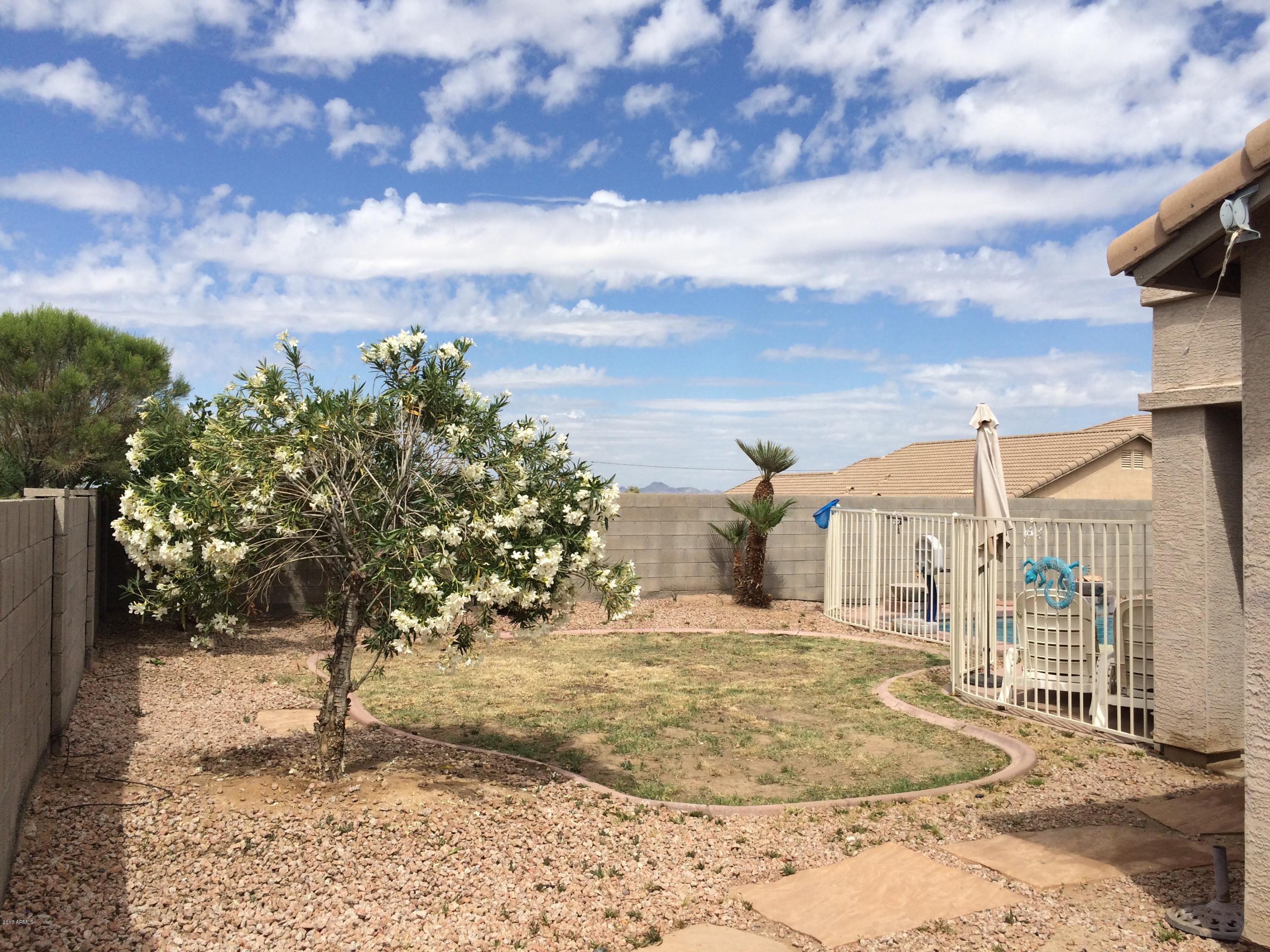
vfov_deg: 48.2
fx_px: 1064
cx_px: 635
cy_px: 476
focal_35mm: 29
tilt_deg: +1.0
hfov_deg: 61.7
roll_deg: -0.3
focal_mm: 4.15
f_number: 2.2
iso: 32
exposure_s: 1/3425
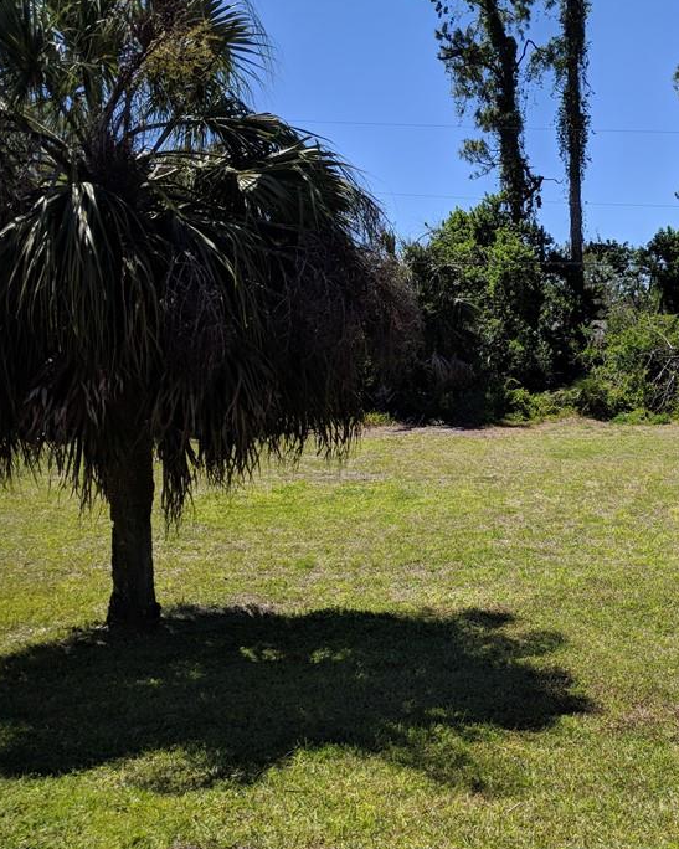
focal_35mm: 38
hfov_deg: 37.4
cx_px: 564
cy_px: 410
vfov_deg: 47.9
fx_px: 955
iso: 60
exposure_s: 1/2387
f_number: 2
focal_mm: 4.67
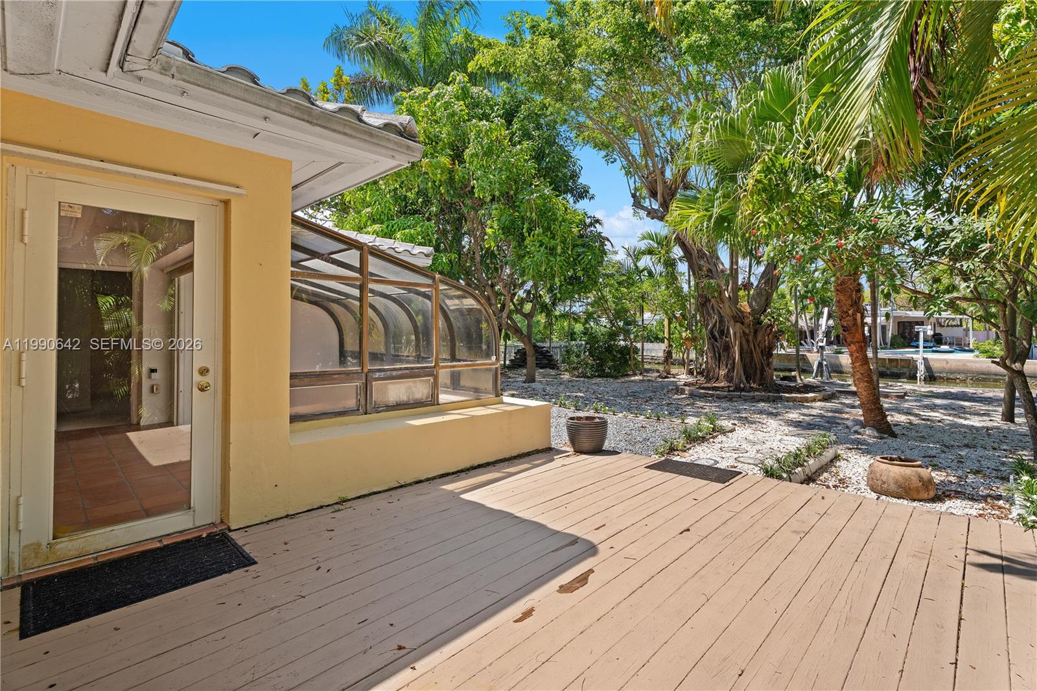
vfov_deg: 73.7
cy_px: 346
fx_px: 461
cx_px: 518
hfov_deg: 96.7
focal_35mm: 16
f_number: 8
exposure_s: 1/320
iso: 400
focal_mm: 16
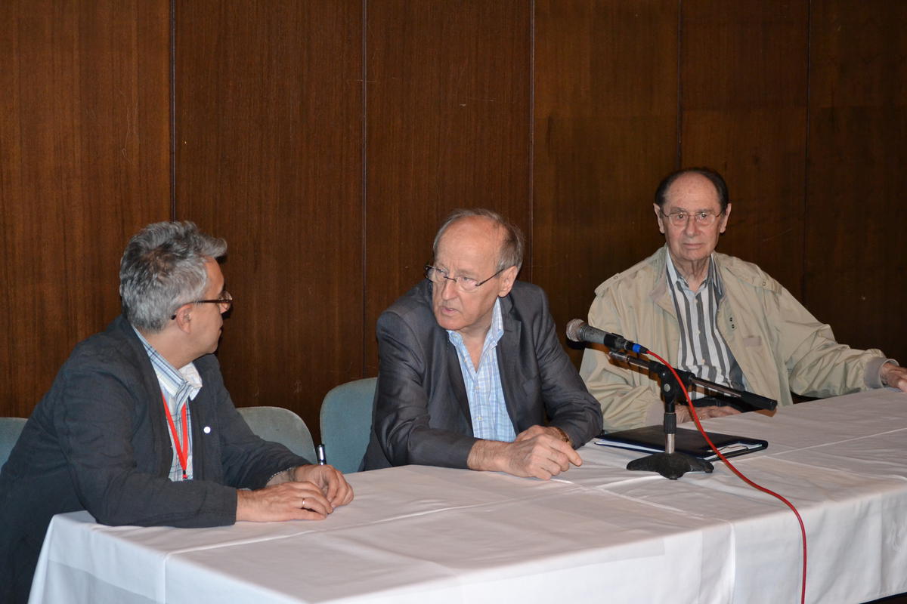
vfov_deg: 16.6
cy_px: 302
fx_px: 2078
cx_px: 454
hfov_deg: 24.6
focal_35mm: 82
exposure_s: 1/60
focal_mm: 55
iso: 1600
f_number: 4
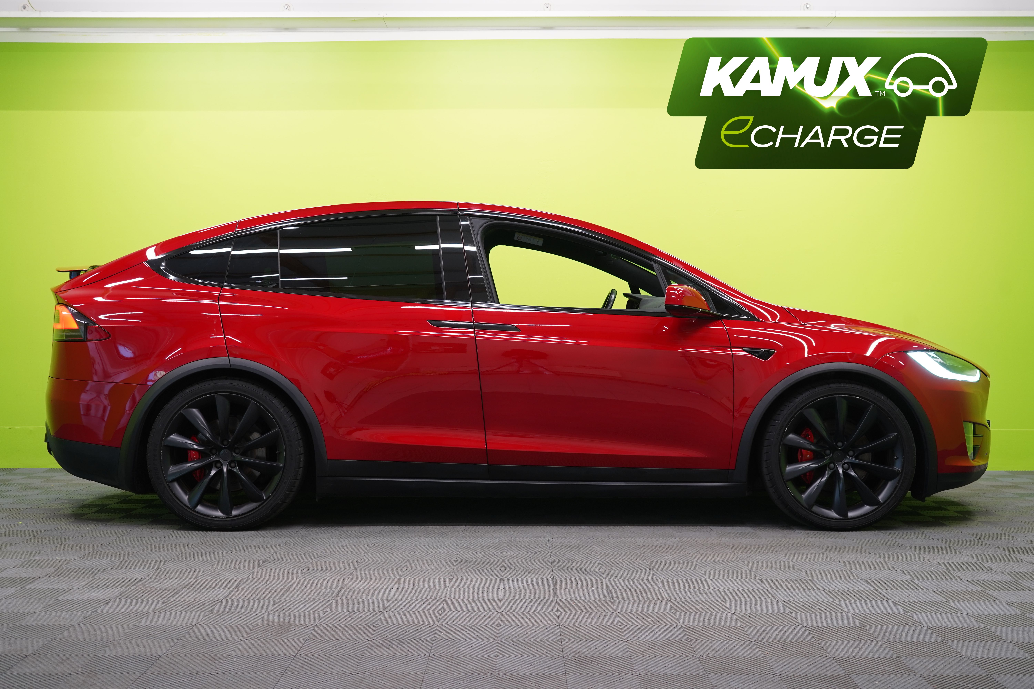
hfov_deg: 45.4
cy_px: 344
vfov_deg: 31.2
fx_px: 1235
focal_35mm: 43
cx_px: 517
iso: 400
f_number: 4.5
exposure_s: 1/30
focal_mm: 43
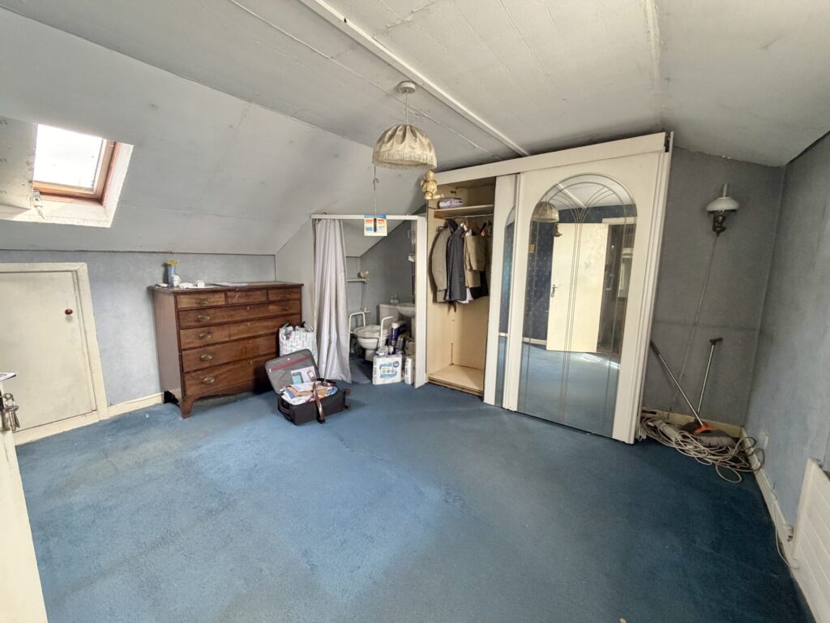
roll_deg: -0.4
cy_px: 312
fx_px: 336
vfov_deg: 85.7
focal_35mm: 14
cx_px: 415
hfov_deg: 102.1
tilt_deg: -9.1
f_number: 2.2
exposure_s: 1/73
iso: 320
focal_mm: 2.22
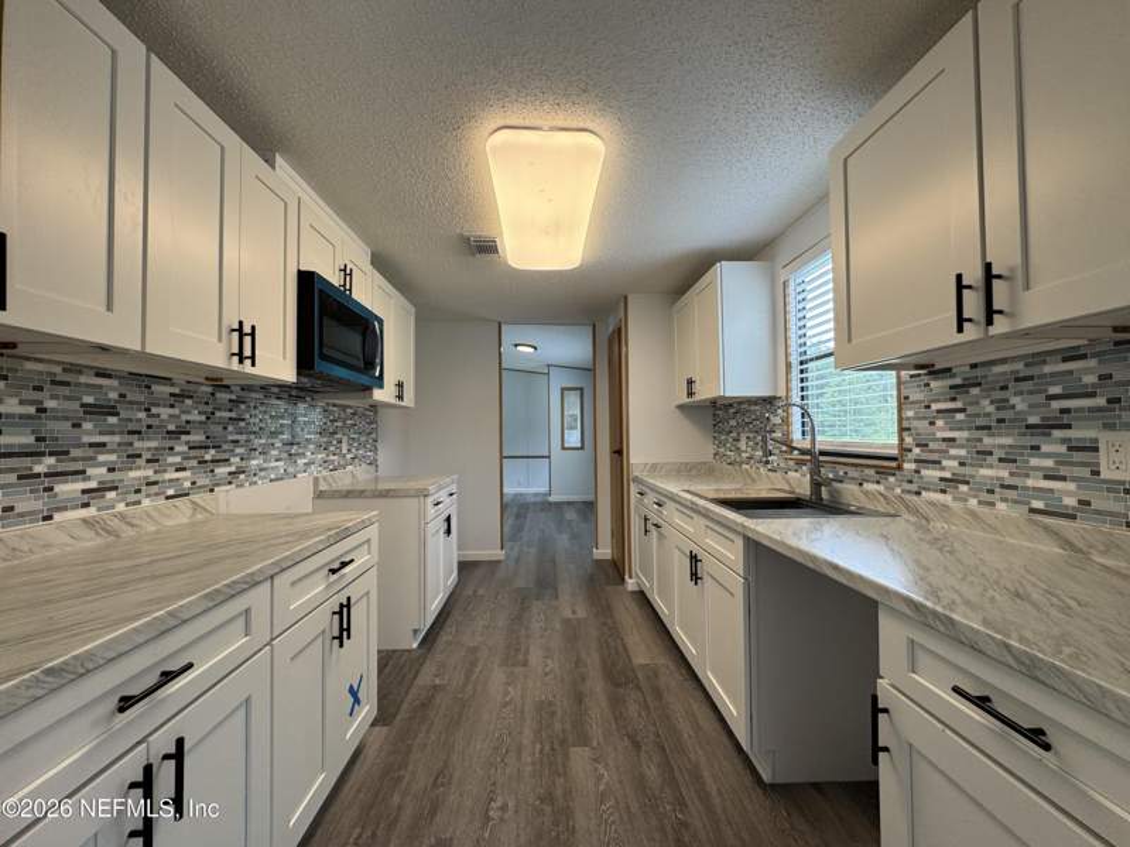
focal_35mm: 14
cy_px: 424
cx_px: 565
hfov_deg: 102.1
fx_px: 457
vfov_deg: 85.7
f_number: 2.2
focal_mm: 2.22
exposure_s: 1/120
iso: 100
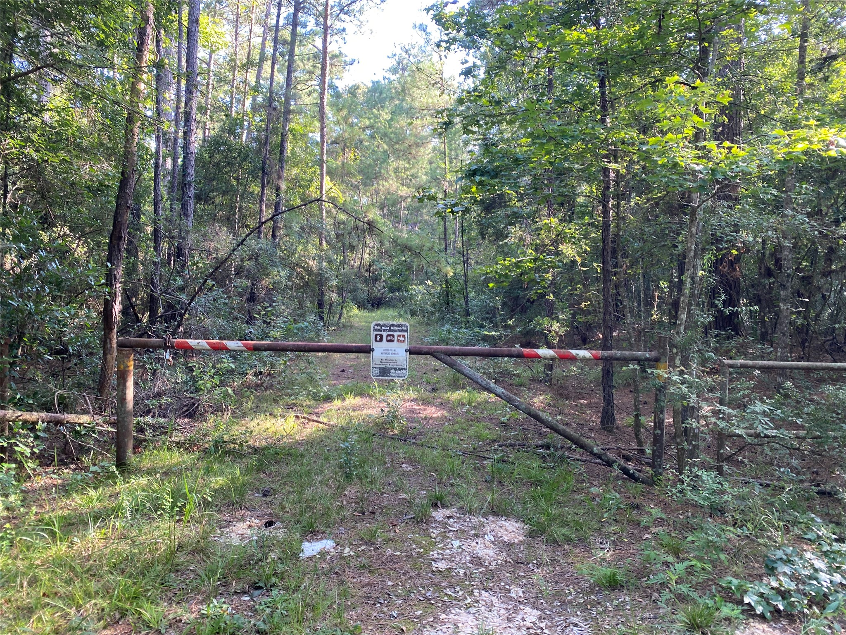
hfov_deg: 67.3
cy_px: 318
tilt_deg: -2.7
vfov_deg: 53.1
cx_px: 423
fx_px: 635
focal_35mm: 26
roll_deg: -1.9
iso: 100
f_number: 1.8
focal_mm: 4.25
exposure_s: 1/121
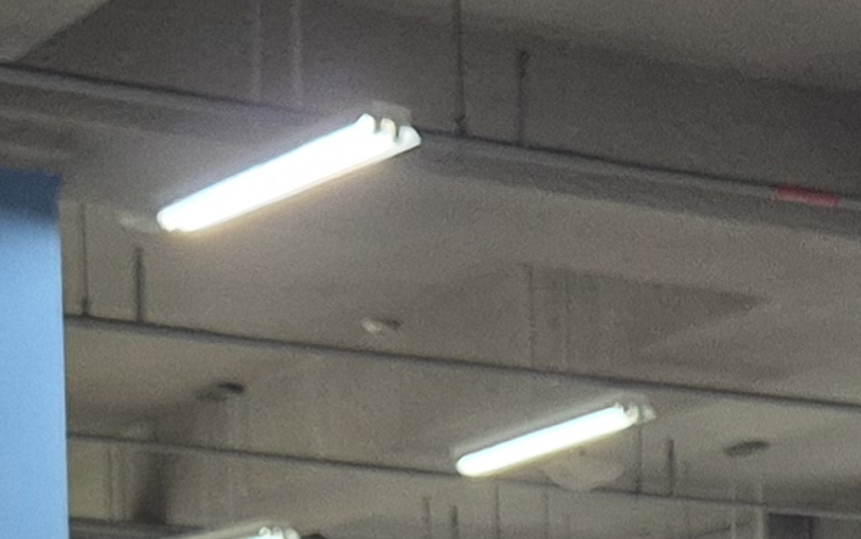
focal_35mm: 163
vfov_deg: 7.2
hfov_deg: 12.7
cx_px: 777
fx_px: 3826
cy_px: 1633
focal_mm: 5.4
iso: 125
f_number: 1.8
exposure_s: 1/60
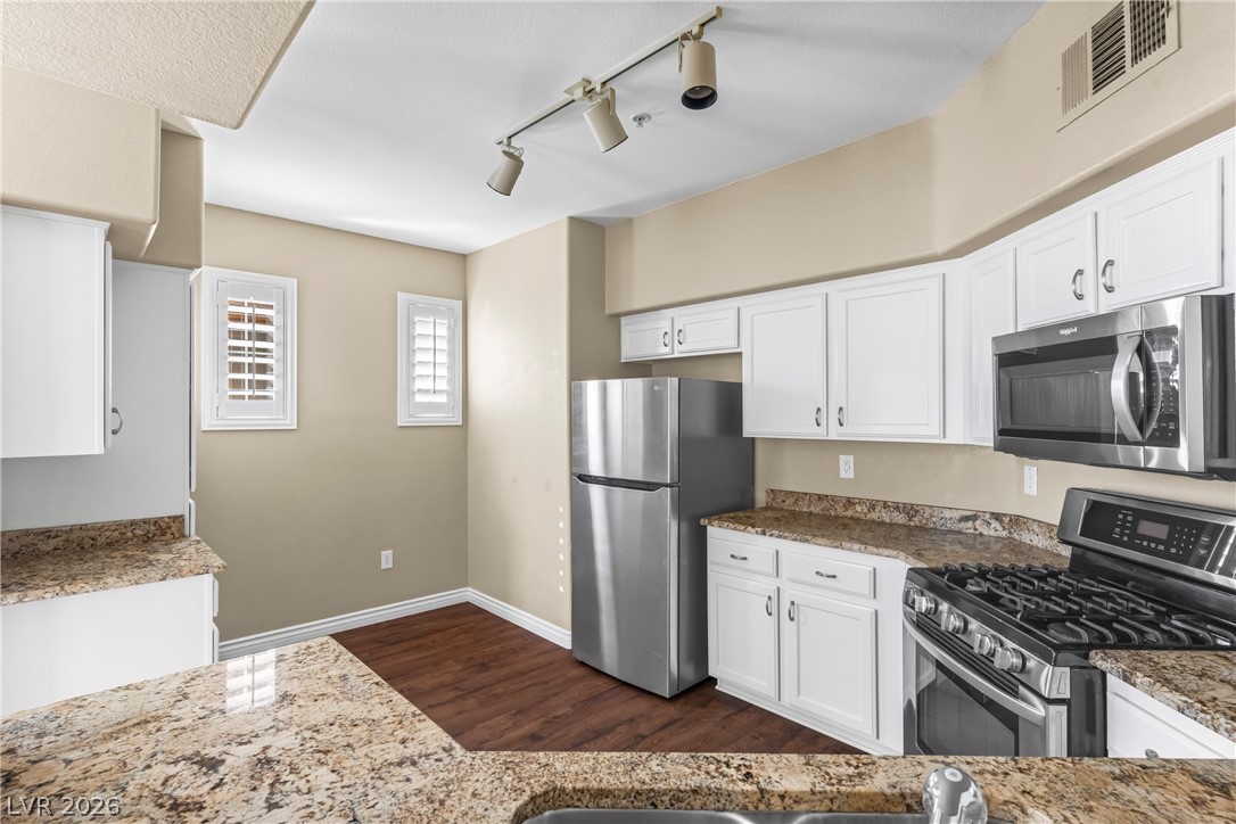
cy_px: 412
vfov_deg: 70.4
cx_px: 618
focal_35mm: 17
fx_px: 584
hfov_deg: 93.3
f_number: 8
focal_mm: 17
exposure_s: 1/125
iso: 500
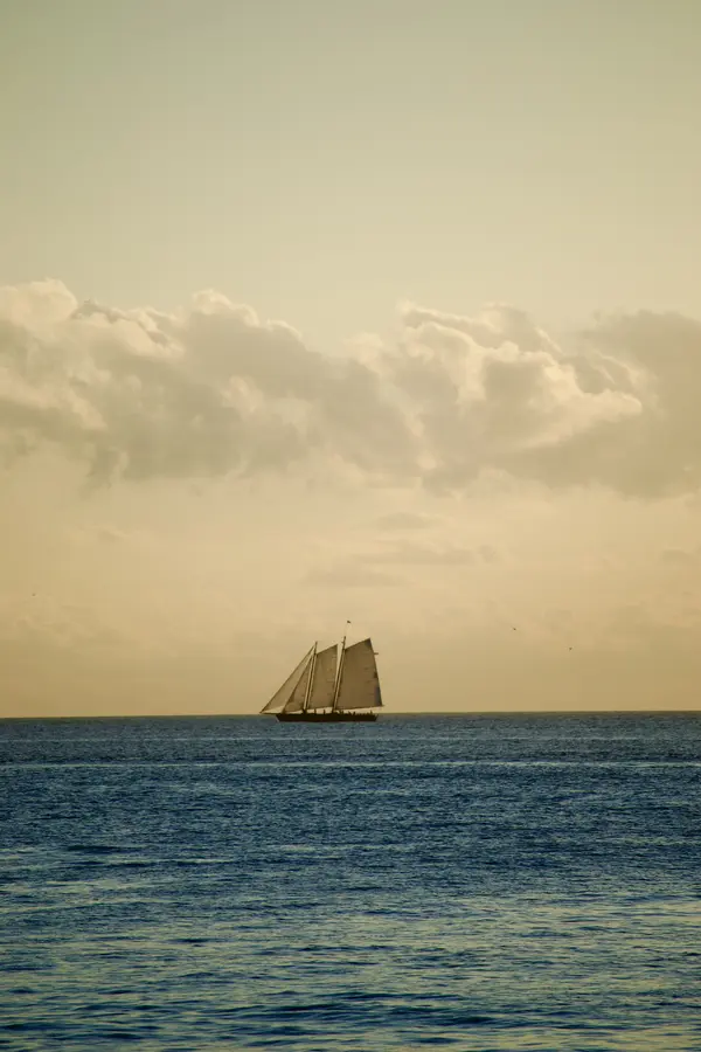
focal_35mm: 300
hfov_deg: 4.6
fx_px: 8762
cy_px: 526
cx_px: 350
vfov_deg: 6.9
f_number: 5.6
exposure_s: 1/500
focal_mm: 200
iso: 100
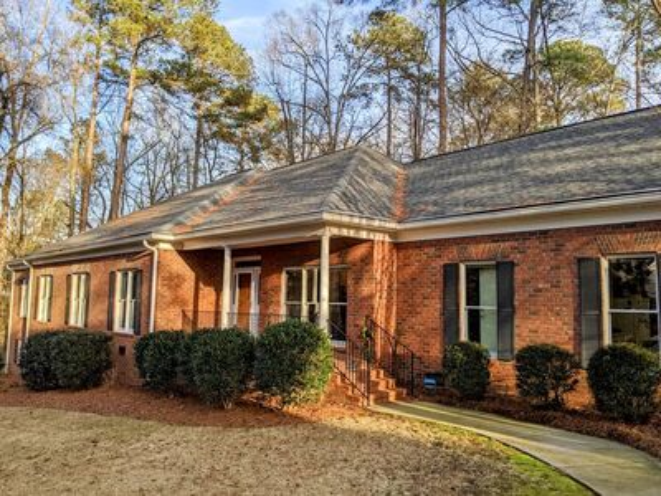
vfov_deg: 51.4
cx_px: 330
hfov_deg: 65.3
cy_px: 248
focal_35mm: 27
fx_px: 516
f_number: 1.8
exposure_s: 1/757
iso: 50
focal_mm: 4.44
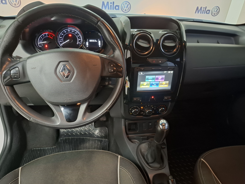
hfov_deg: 71.6
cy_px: 94
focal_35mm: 24
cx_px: 119
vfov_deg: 56.8
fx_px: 170
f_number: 1.8
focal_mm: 5.54
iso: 800
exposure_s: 1/20
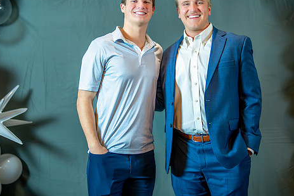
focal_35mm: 69
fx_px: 563
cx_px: 155
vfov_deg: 19.6
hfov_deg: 29.2
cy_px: 63
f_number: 1.2
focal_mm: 50
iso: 1250
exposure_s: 1/400
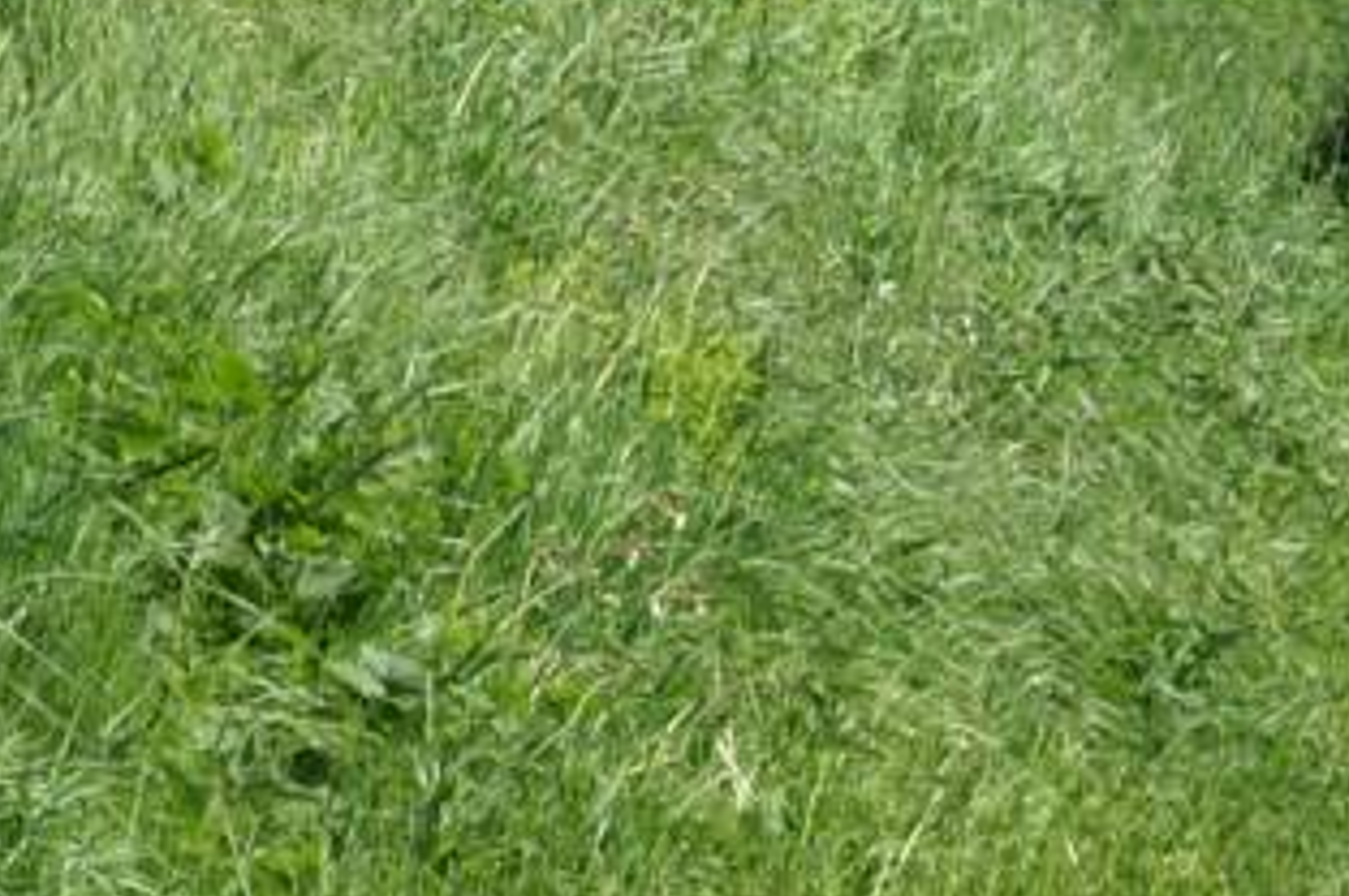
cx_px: 1358
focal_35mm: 589
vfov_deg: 2.3
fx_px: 22048
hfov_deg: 3.5
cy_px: 26
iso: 100
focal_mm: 120
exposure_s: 1/125
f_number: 11
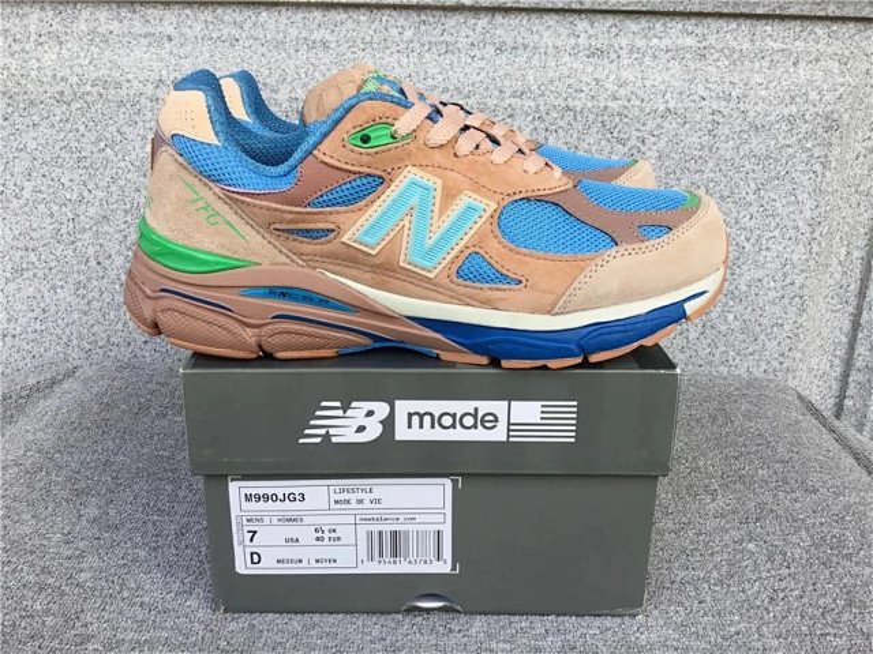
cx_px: 436
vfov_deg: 45.4
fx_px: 782
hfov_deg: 58.4
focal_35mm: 31
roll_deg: -1.0
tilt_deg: -18.8
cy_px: 327
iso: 32
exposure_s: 1/100
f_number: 2.4
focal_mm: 3.3
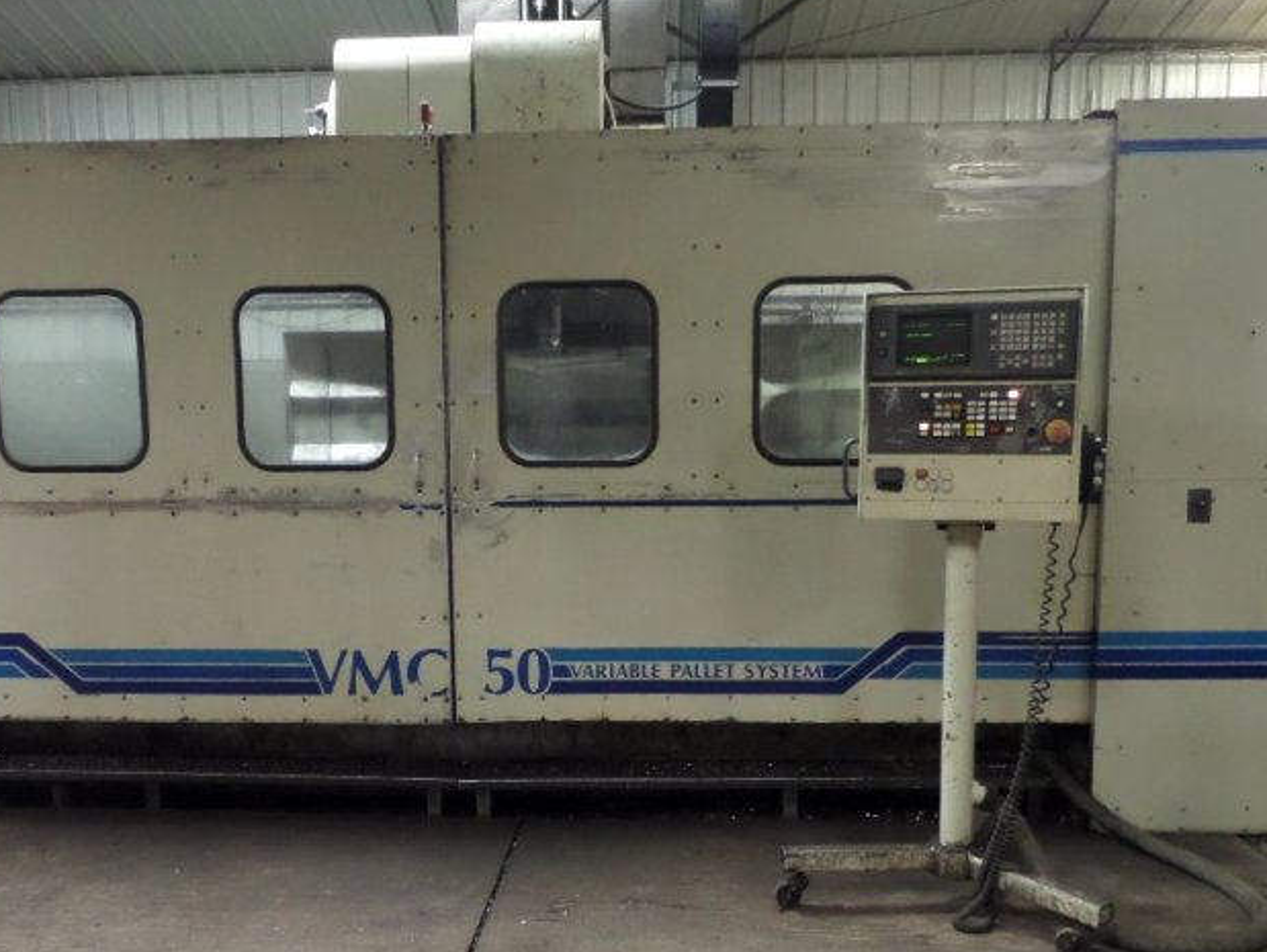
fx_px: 1135
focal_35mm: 31
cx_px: 596
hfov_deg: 58.3
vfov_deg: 45.1
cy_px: 590
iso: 800
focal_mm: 4
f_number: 3.2
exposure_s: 1/30
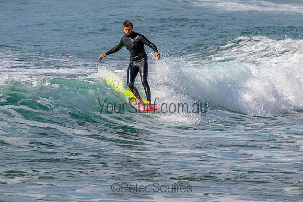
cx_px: 152
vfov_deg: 3.1
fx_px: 3788
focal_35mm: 450
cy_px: 101
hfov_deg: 4.6
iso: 1100
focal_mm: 450
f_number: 11
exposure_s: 1/2000
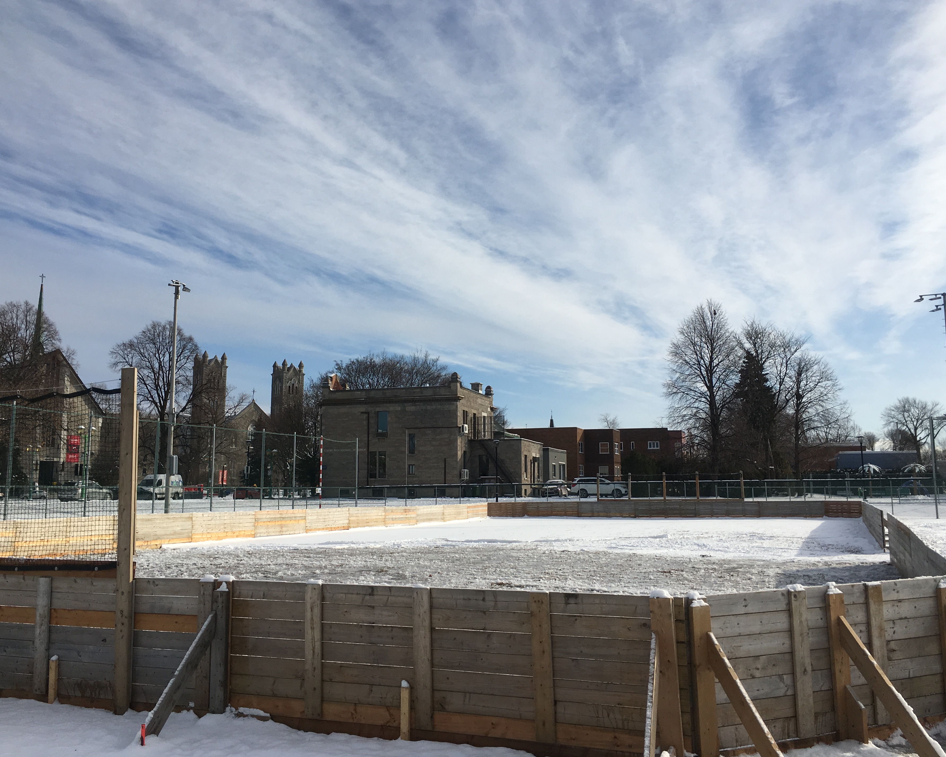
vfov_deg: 45.8
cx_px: 463
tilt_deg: +8.3
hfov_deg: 55.7
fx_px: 896
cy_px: 357
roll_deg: -0.4
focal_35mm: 32
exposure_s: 1/3205
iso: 25
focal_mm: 4.15
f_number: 2.2
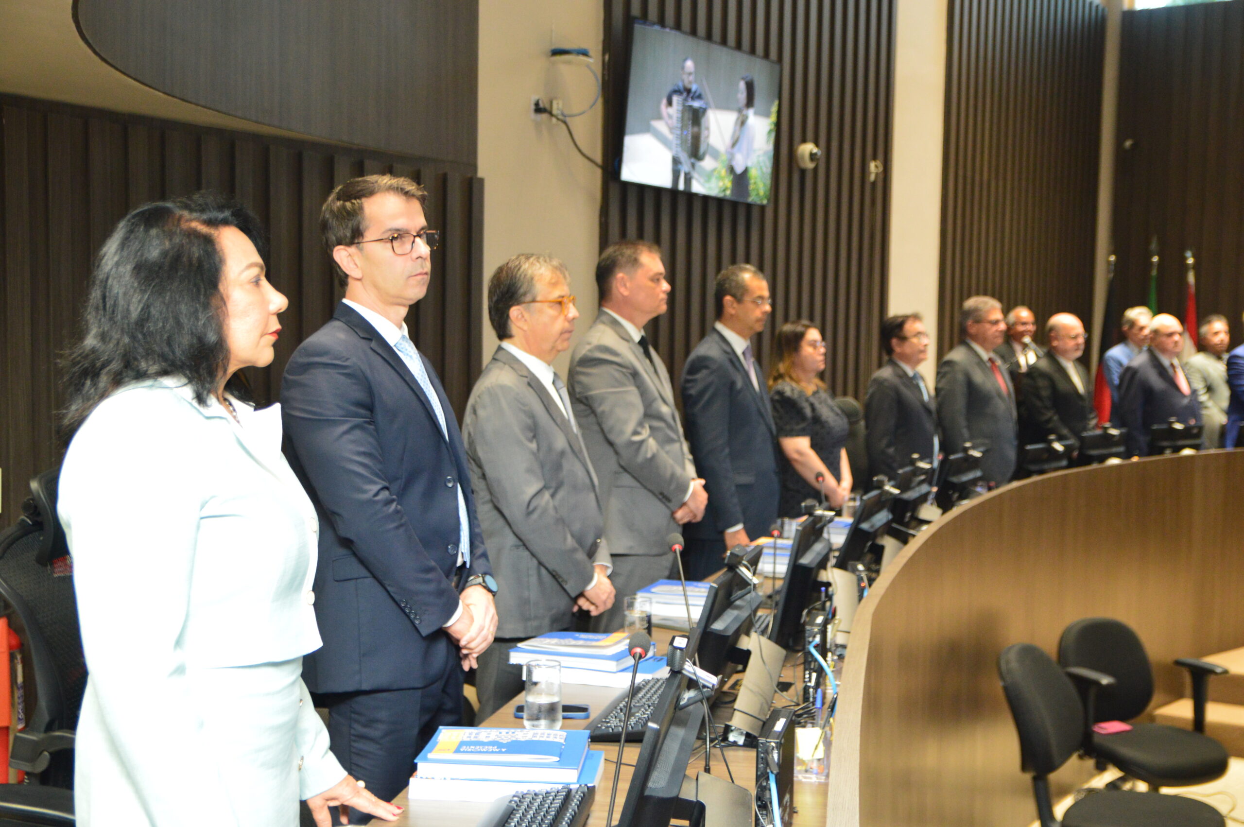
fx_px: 1398
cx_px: 622
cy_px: 414
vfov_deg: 33.0
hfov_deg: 48.0
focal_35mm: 40
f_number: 2.8
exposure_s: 1/60
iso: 1600
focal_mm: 27
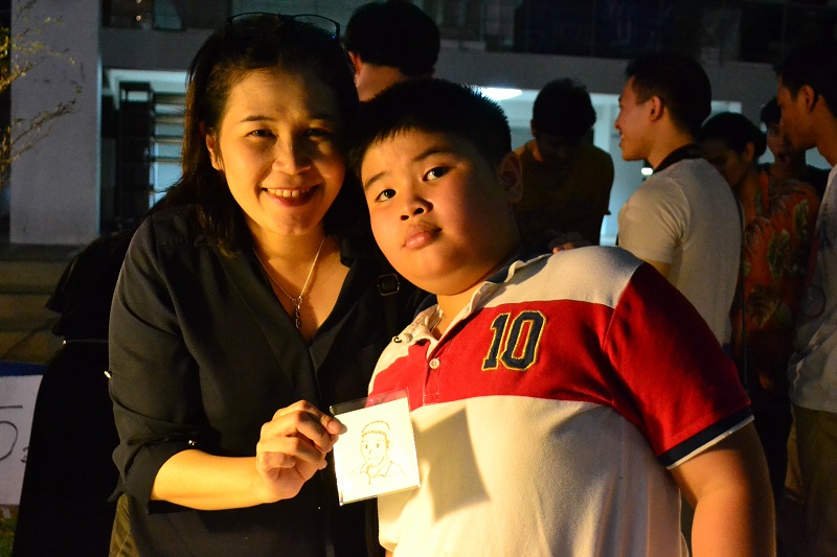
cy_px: 278
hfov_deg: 41.1
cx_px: 418
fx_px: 1116
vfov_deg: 28.1
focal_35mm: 48
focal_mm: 32
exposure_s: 1/40
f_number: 5
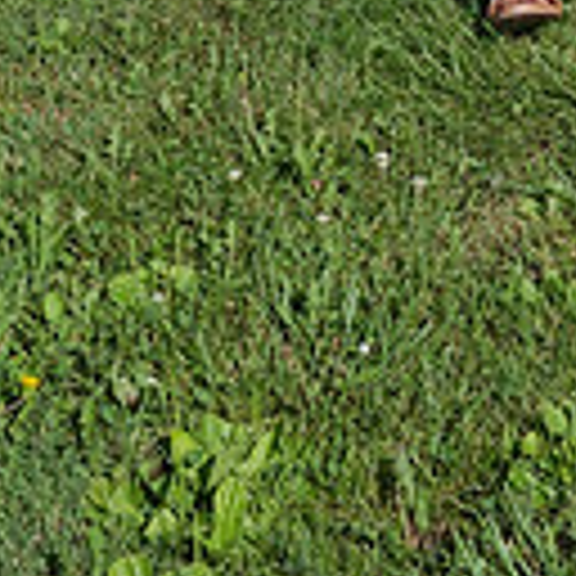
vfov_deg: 12.1
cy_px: -711
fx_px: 2276
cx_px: 173
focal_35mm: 121
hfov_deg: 14.4
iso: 400
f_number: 14
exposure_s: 1/320
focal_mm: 31.5
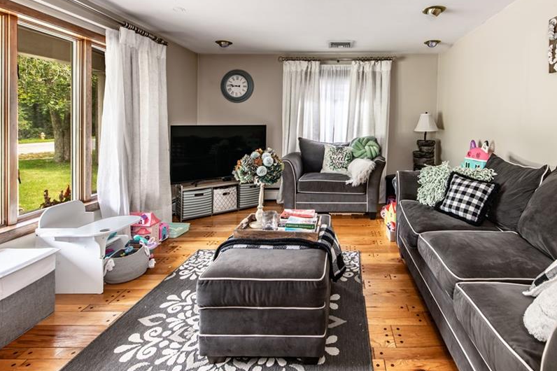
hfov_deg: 89.7
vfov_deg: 66.8
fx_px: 278
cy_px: 152
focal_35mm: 18
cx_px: 307
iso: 400
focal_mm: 14
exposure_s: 1/13
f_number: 10
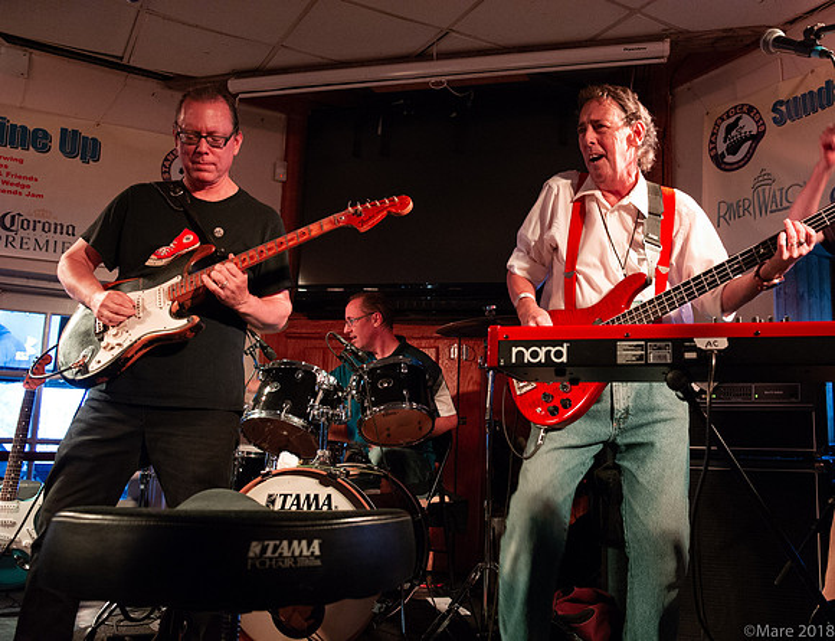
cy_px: 320
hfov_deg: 53.3
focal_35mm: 34
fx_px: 828
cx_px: 481
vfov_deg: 42.3
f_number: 6.3
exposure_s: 1/50
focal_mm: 31
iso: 6400
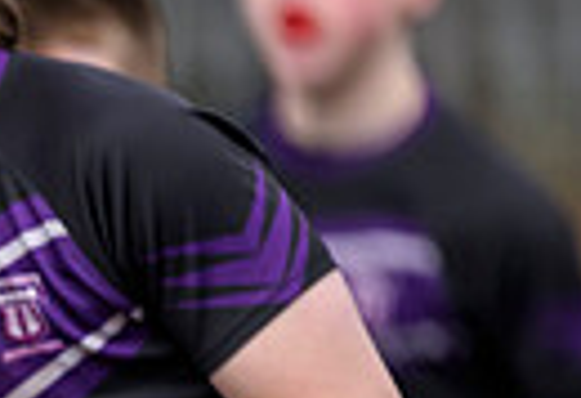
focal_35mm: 2175
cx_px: -1001
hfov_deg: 0.9
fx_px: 35393
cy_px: 695
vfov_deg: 0.6
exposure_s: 1/1600
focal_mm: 400
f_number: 3.5
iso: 500
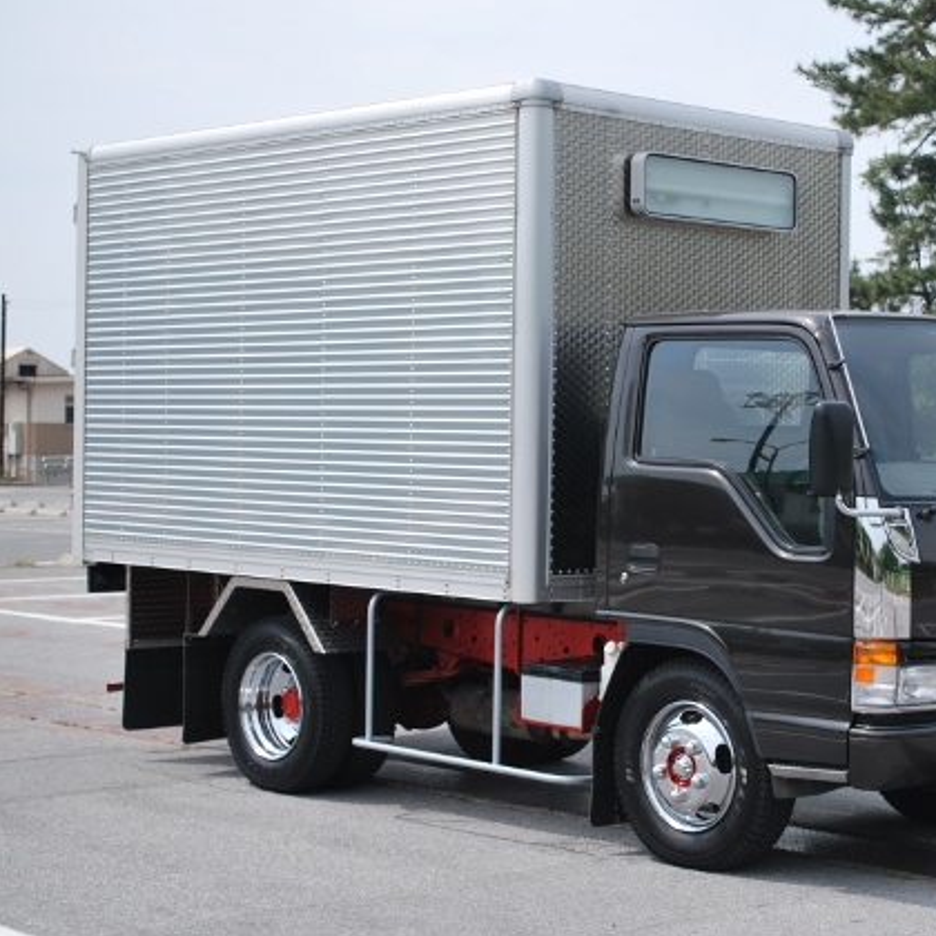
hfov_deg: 24.4
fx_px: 2141
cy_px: 472
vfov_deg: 24.7
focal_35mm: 70
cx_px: 673
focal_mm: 36
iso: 110
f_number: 5.3
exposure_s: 1/500
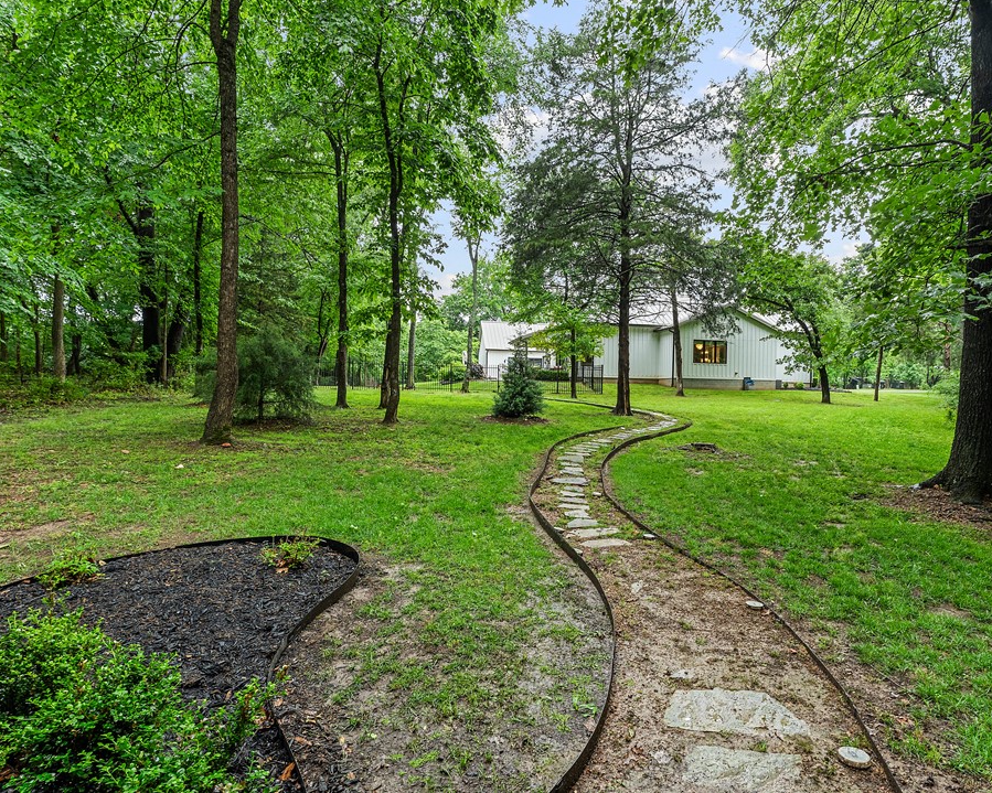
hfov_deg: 88.0
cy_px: 395
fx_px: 512
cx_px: 535
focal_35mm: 17
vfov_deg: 75.5
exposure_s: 1/20
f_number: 8
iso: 800
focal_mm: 15.4
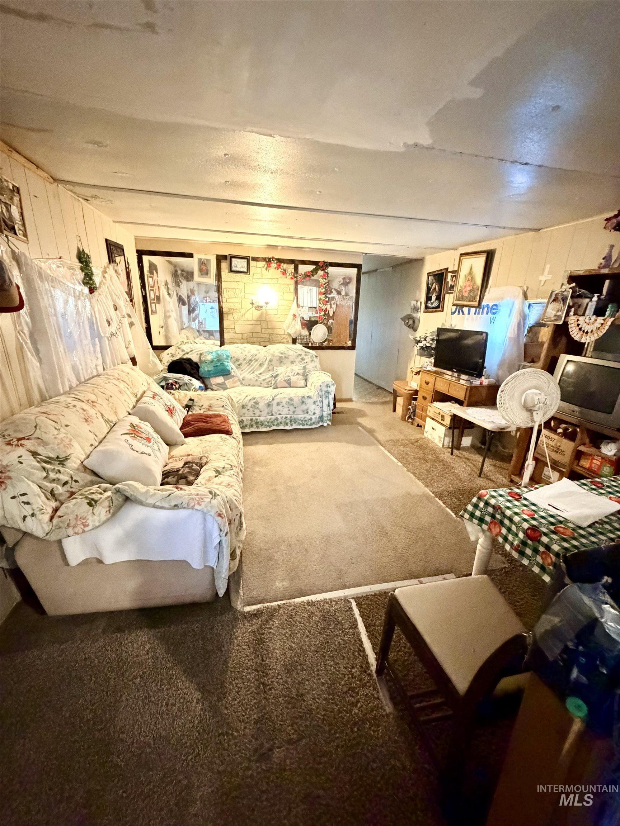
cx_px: 310
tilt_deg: -17.3
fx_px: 334
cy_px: 413
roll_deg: -2.3
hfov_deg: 85.7
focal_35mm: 14
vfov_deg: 102.1
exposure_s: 1/30
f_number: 2.2
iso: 2000
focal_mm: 2.22
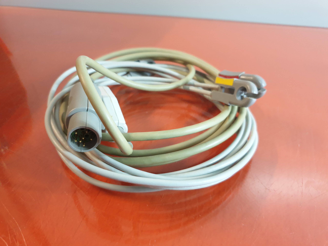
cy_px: 123
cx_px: 164
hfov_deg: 67.3
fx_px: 246
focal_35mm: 26
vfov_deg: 53.1
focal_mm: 4.3
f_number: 1.5
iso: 320
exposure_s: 1/33
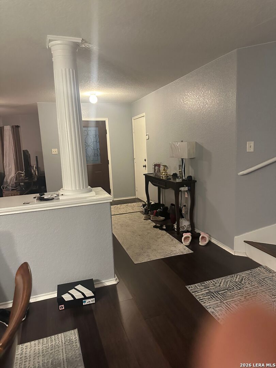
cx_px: 138
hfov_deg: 56.8
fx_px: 255
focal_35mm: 24
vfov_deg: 71.6
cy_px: 184
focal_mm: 6.86
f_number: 1.78
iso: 800
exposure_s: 1/60
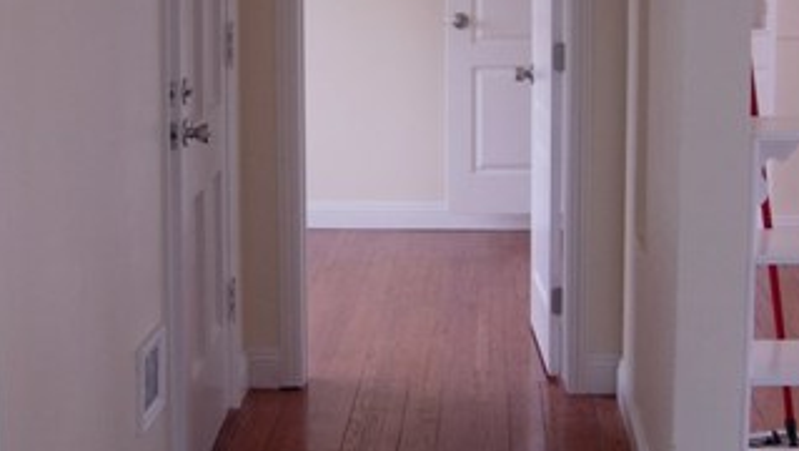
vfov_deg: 14.6
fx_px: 1760
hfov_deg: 25.6
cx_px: 396
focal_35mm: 83
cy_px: 130
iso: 64
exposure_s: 1/39.1
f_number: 2.8
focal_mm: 7.8
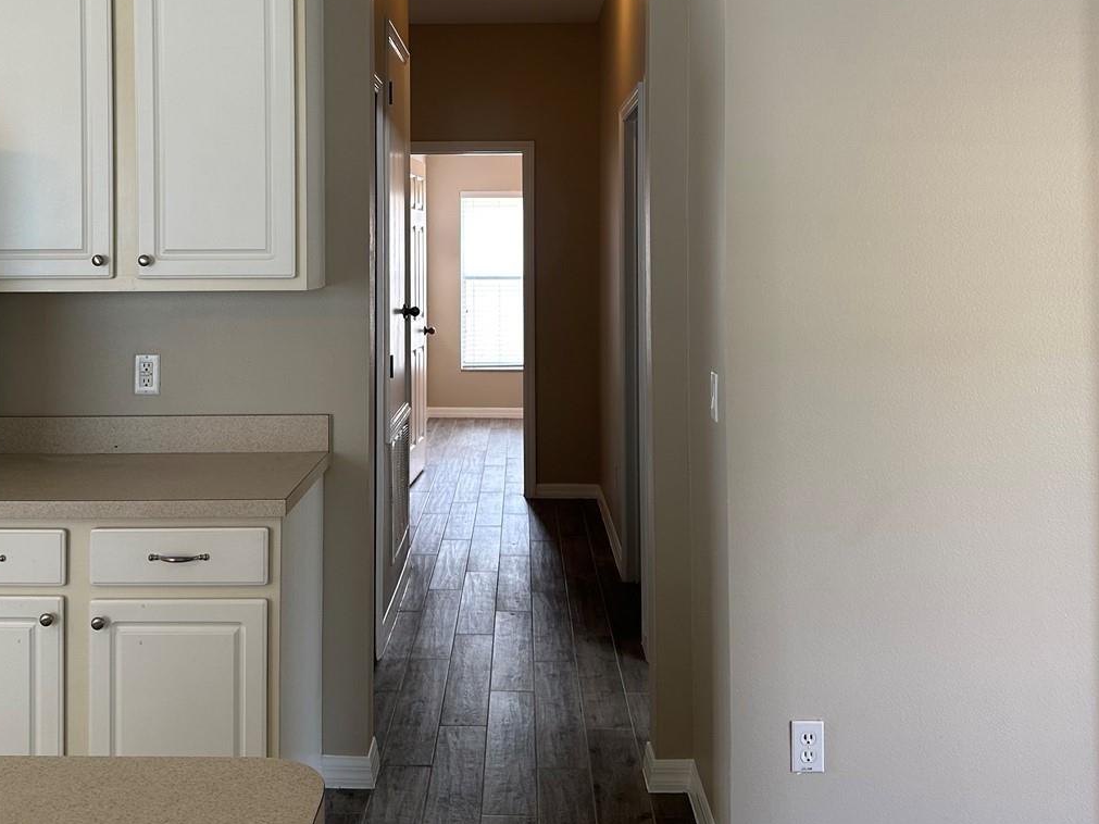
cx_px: 491
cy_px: 253
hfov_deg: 48.9
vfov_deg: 37.2
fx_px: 1206
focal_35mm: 38
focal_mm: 6.86
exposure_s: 1/60
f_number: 1.78
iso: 125
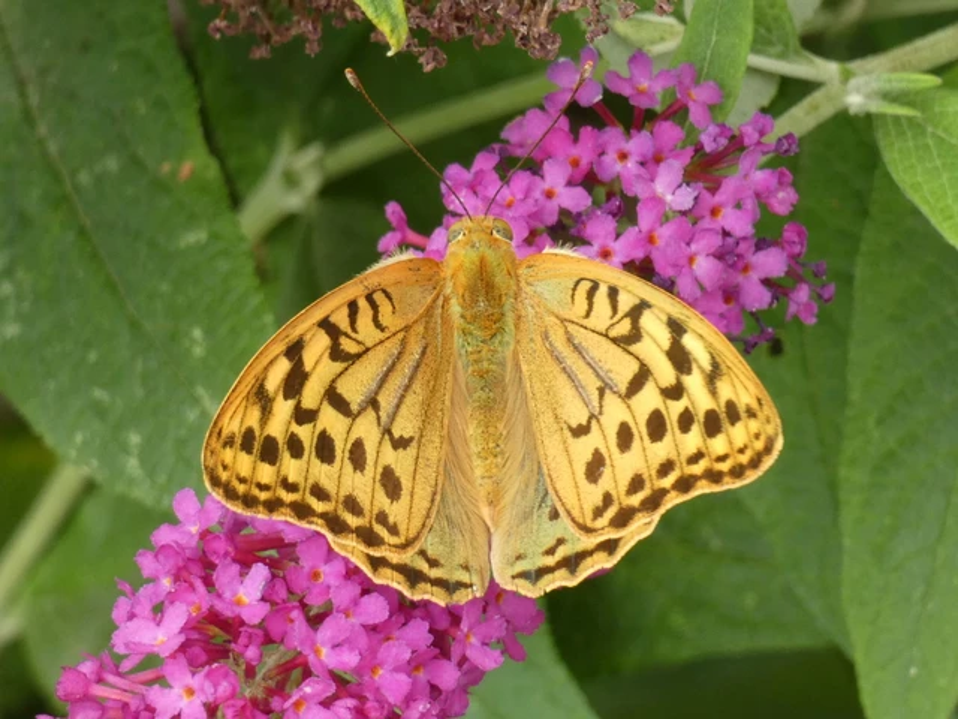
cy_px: 360
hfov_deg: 7.9
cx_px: 479
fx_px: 6919
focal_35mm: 250
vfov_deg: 5.9
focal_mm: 44.8
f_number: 5.5
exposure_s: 1/80
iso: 200
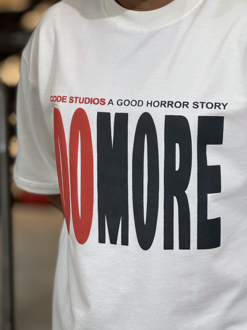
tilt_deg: -9.7
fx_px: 1142
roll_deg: -0.2
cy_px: 165
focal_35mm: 120
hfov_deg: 12.3
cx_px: 124
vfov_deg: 16.4
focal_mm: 15.66
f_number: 2.8
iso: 50
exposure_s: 1/102
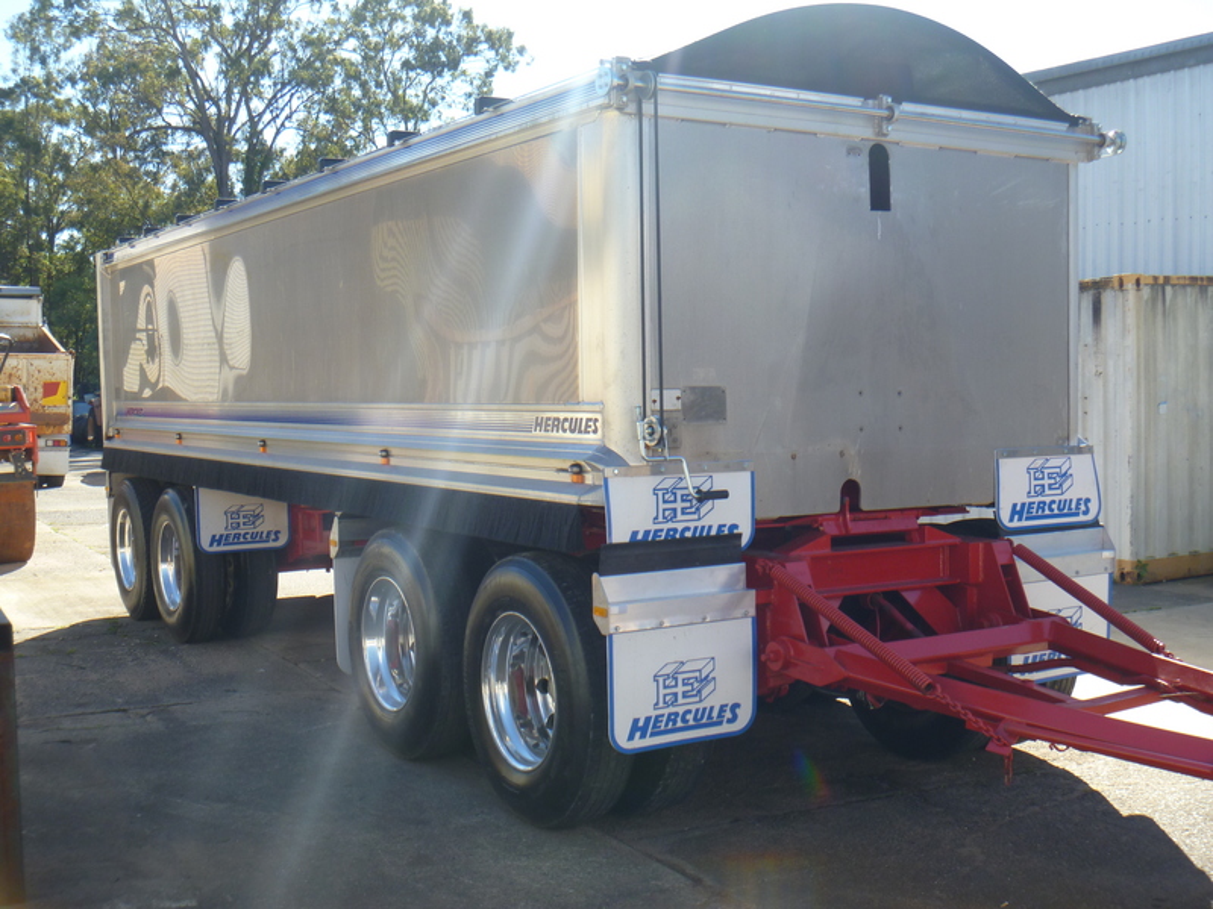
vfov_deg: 32.9
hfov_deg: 42.9
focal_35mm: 44
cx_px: 606
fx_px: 1542
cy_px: 454
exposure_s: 1/200
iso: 80
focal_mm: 7.8
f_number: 3.7
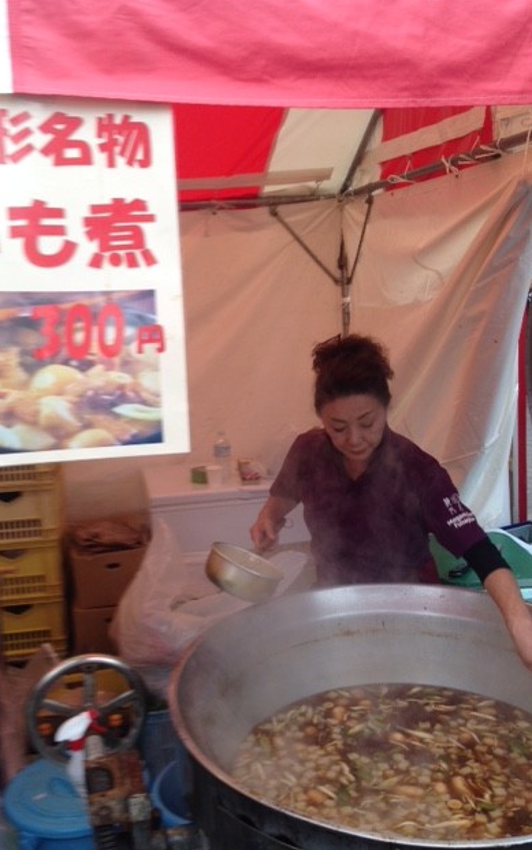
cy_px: 430
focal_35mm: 36
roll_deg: +2.5
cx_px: 246
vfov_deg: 54.0
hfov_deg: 35.3
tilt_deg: -10.1
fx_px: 835
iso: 50
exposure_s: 1/60
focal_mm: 4.12
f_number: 2.4
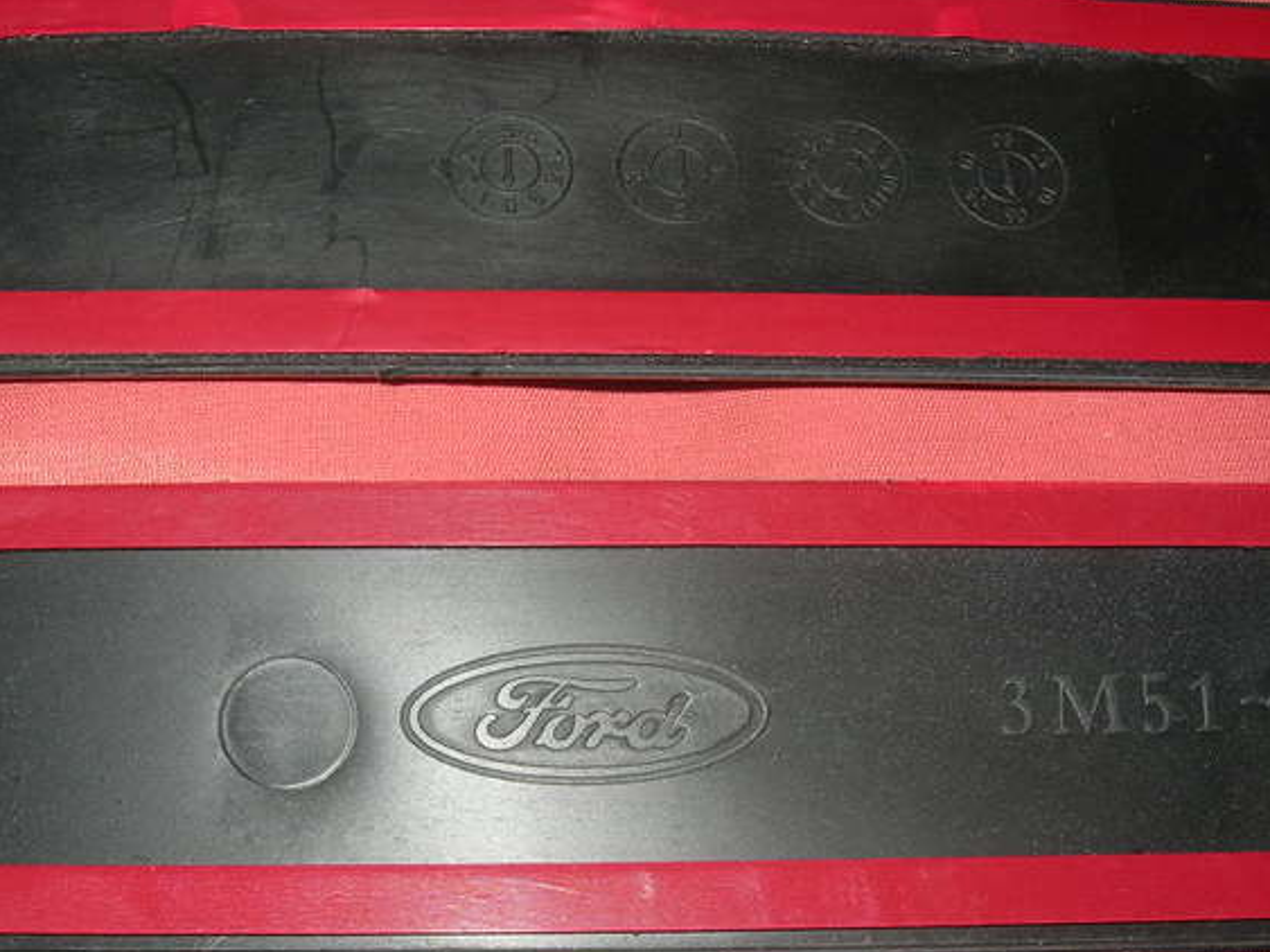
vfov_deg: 26.8
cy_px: 665
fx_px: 1981
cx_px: 573
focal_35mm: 54
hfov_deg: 35.5
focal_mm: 7.8
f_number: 4.8
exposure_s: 1/60.1
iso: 64
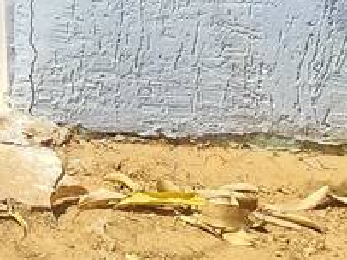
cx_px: -277
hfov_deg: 11.3
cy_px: -506
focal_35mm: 163
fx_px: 1633
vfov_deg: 7.9
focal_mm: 6.19
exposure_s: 1/847
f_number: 1.65
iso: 50
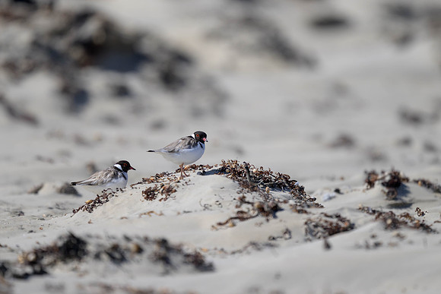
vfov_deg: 1.7
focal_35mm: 796
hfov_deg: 2.6
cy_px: 121
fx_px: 9750
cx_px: 202
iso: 125
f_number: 4
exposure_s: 1/3200
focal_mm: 560
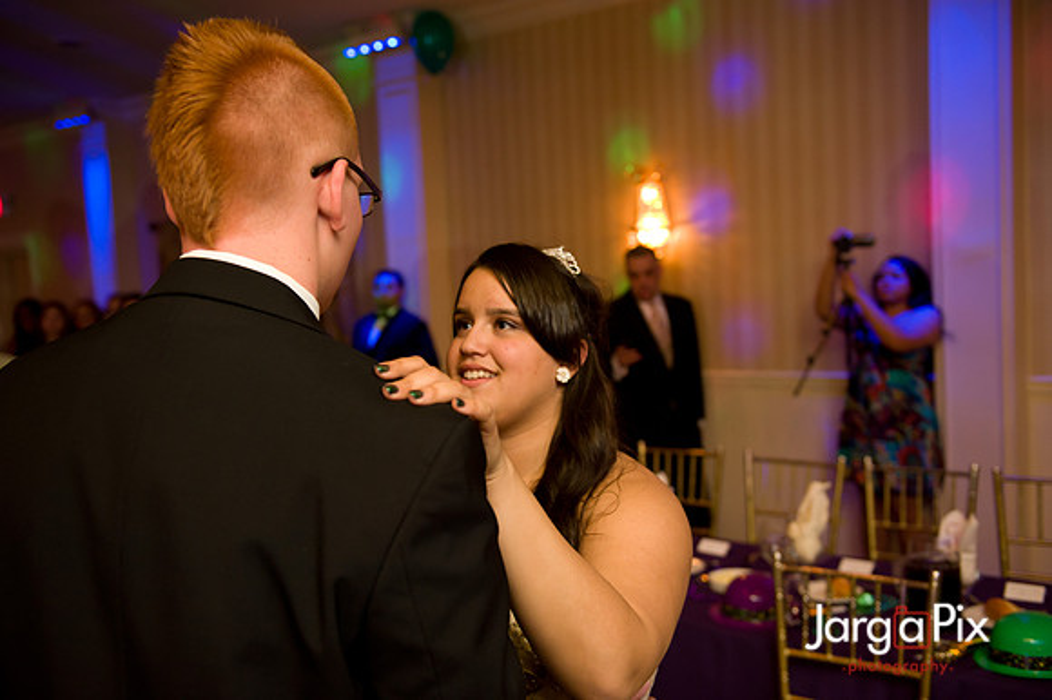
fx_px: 1051
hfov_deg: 53.2
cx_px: 526
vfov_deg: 36.8
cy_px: 350
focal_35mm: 36
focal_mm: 36
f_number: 3.2
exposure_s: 1/125
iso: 1600
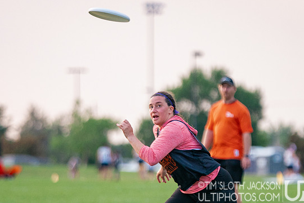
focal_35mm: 428
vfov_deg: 3.2
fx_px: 3614
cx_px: 162
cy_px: 145
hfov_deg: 4.8
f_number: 2.8
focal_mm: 198
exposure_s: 1/2500
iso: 1250
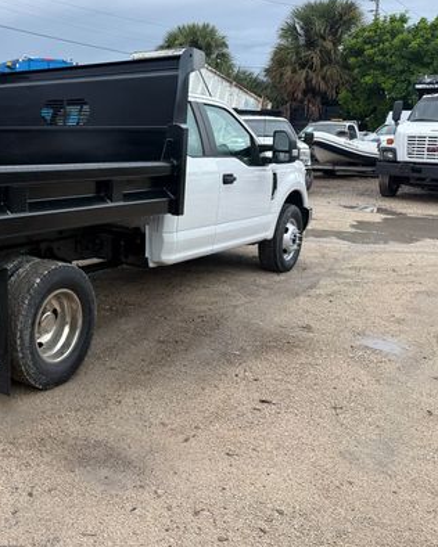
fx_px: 616
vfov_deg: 47.6
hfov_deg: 35.3
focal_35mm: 38
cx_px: -4
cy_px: 216
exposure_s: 1/1091
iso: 80
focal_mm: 6.76
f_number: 1.78
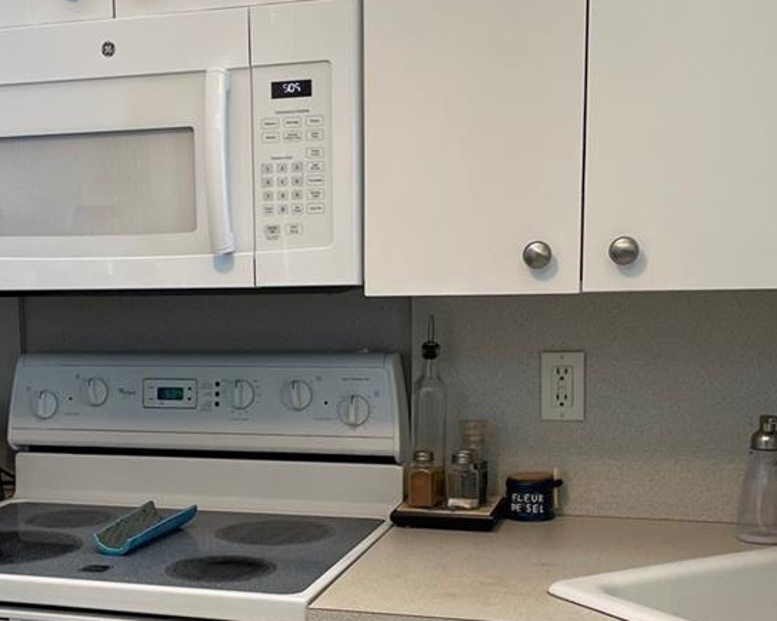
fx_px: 1288
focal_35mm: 56
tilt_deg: -9.5
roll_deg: +0.9
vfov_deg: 26.9
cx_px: 224
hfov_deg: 33.1
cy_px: 447
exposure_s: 1/120
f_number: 1.6
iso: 125
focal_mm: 4.2
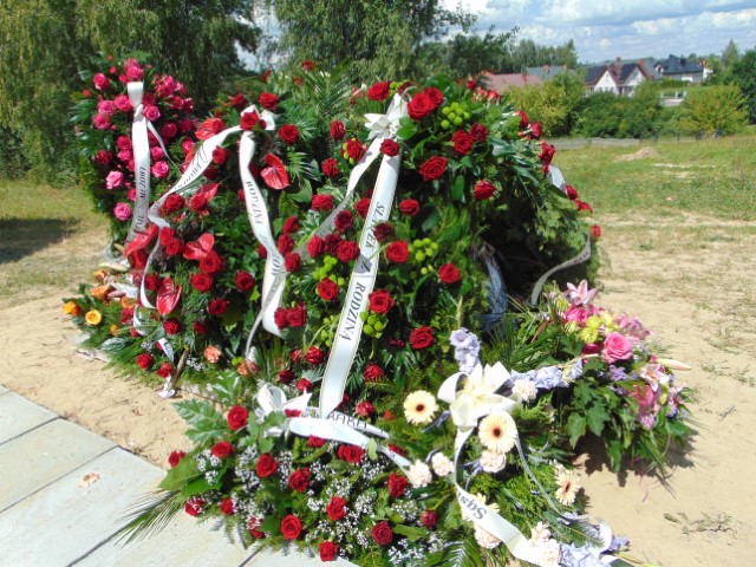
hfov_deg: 69.4
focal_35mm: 25
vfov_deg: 54.9
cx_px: 378
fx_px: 546
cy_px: 284
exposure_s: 1/250
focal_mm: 4.5
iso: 80
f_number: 7.7
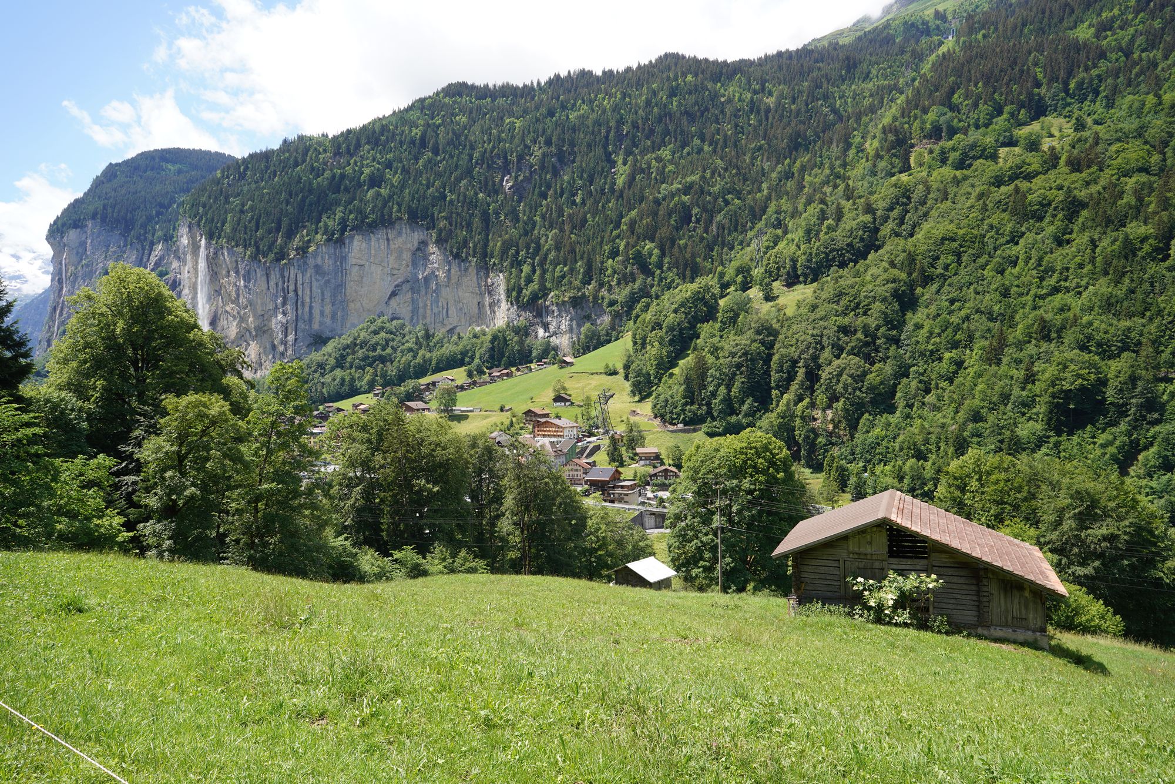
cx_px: 588
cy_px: 392
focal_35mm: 24
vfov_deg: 53.1
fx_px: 783
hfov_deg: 73.7
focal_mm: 24
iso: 100
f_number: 9
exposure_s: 1/100
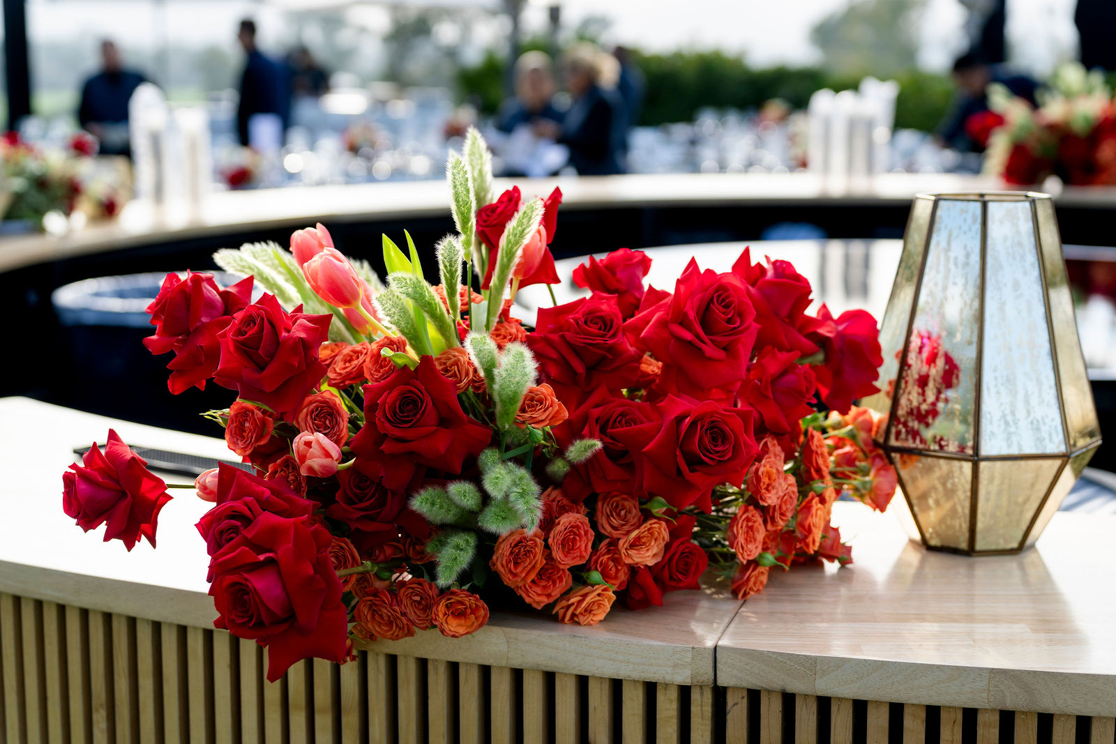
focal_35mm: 55
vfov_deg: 24.8
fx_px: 1693
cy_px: 366
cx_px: 559
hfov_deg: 36.5
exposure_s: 1/1600
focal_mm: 52
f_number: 2.8
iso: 200
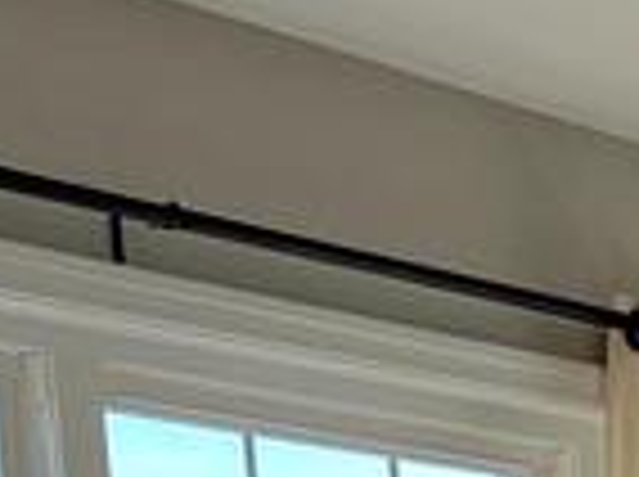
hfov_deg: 8.7
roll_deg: +0.3
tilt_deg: -10.5
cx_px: 1926
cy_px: 1570
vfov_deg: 6.9
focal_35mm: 188
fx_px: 3465
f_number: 1.5
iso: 50
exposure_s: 1/198
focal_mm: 5.7
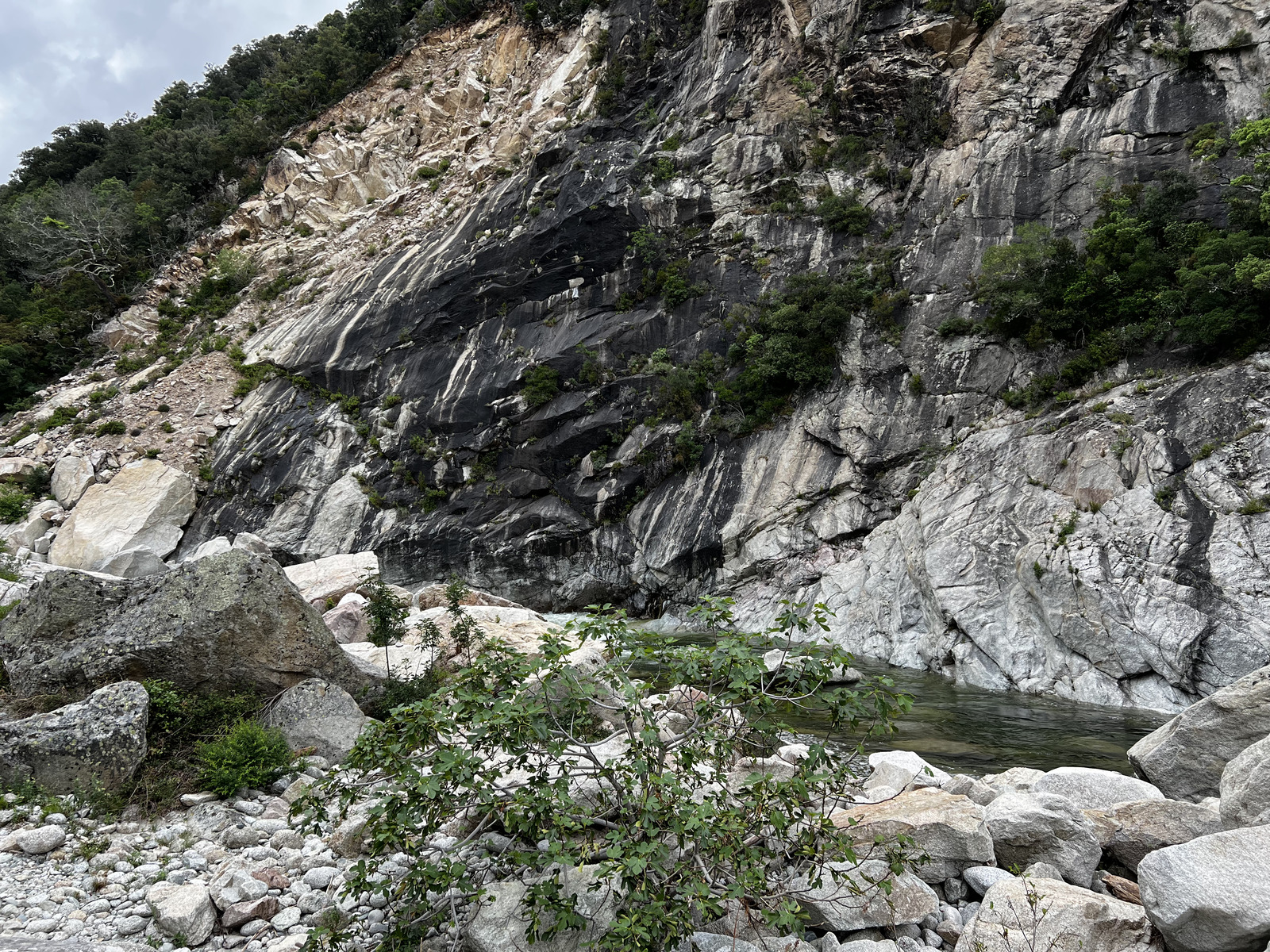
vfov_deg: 53.1
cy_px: 476
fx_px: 954
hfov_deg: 67.3
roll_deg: +1.3
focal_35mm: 26
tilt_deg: +3.4
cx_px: 635
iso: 50
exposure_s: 1/709
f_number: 1.5
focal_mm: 5.7
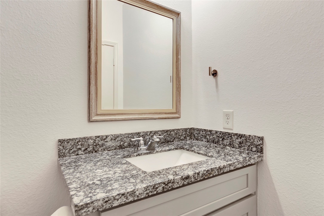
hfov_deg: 85.4
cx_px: 162
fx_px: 175
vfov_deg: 63.2
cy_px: 108
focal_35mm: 20
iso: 100
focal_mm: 13
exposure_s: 1/25
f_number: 5.6
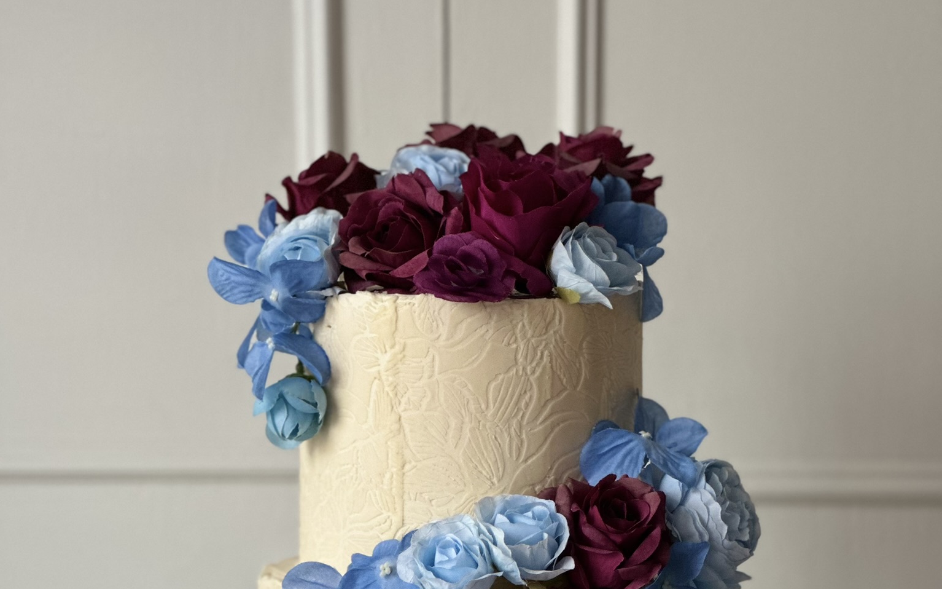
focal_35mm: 109
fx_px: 2798
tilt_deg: -8.4
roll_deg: +0.0
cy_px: 570
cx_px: 471
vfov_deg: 11.9
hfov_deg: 19.1
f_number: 2.8
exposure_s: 1/40
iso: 200
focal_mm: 9
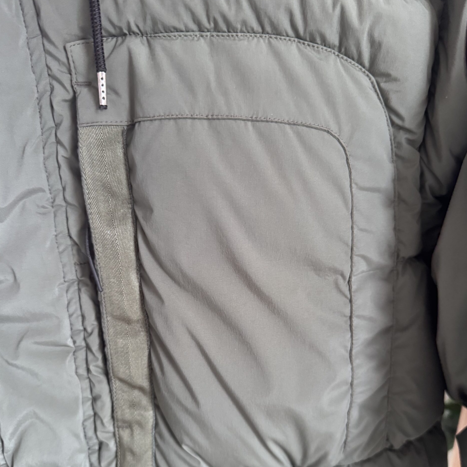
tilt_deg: -16.2
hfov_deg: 55.6
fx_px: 443
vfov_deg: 55.1
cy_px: 288
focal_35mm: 29
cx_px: 236
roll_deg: +3.8
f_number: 1.78
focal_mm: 6.76
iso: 500
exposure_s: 1/60
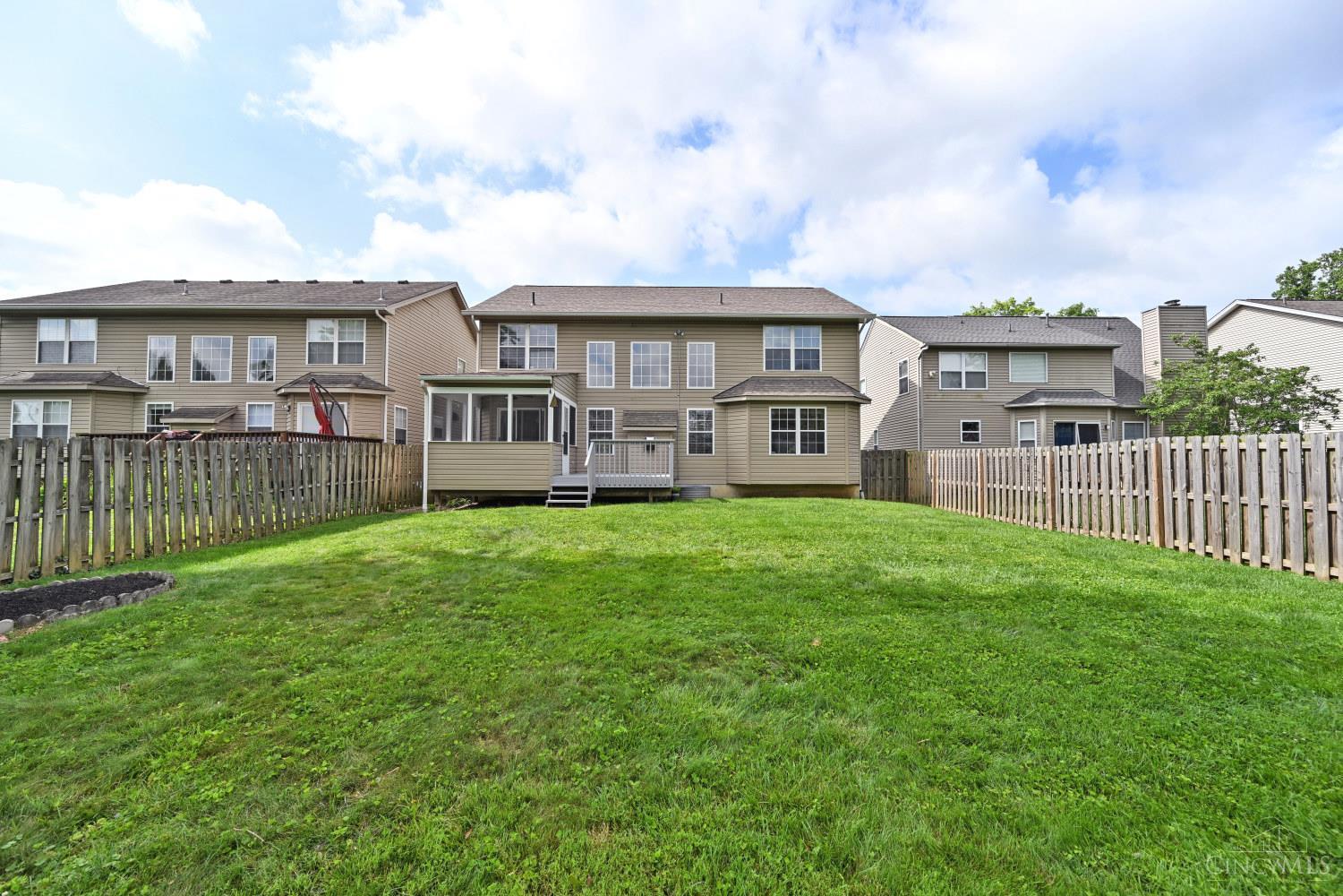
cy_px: 448
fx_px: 522
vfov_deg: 81.2
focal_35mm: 14
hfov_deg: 104.3
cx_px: 672
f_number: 6.3
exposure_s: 1/320
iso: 100
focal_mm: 14
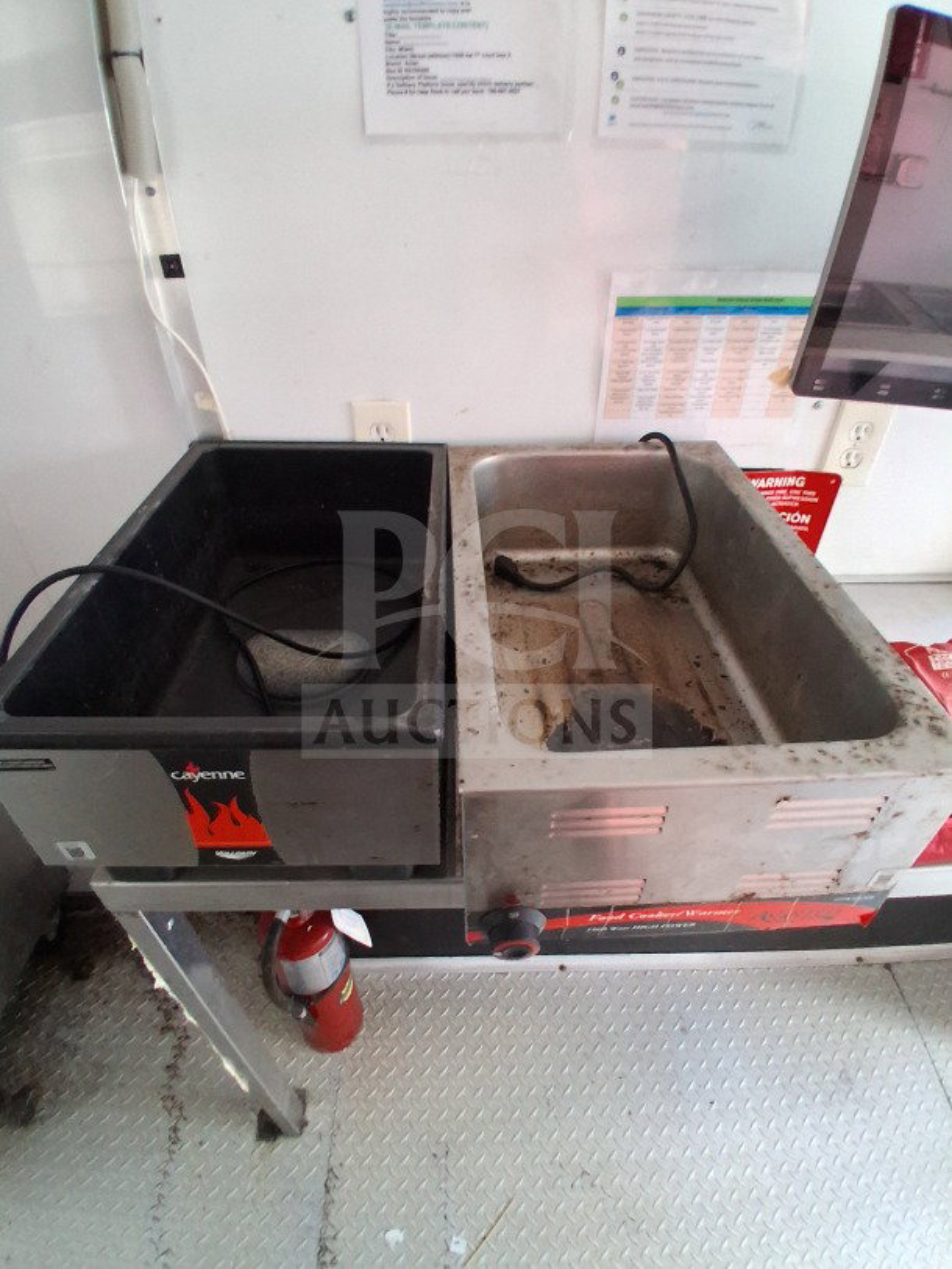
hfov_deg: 74.7
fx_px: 623
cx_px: 476
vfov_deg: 91.0
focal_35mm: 17
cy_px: 634
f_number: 2.2
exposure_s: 1/30
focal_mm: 1.4
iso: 400
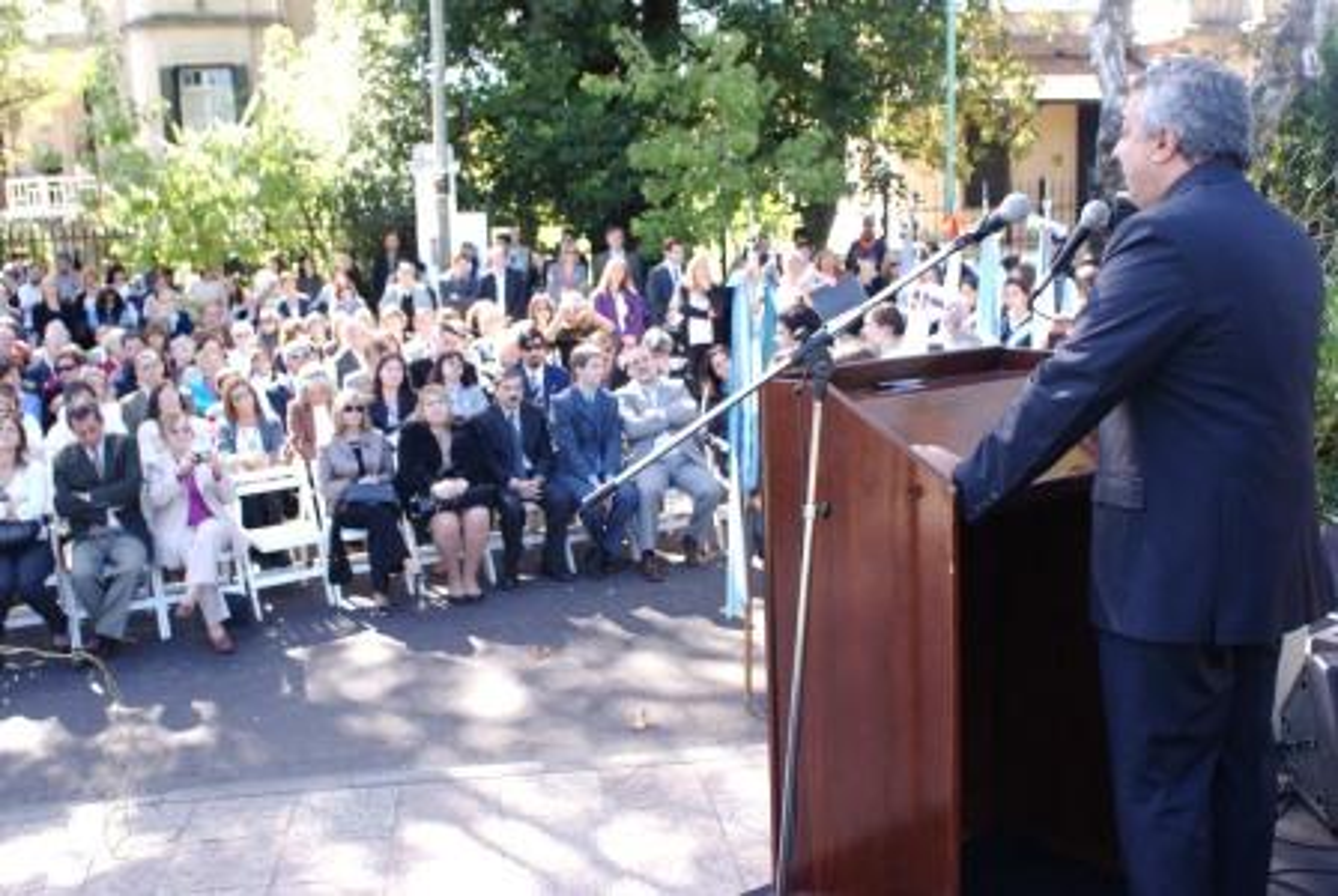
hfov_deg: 53.1
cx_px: 669
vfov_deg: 37.0
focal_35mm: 36
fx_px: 1340
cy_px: 448
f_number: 6.3
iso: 100
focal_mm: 24
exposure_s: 1/60
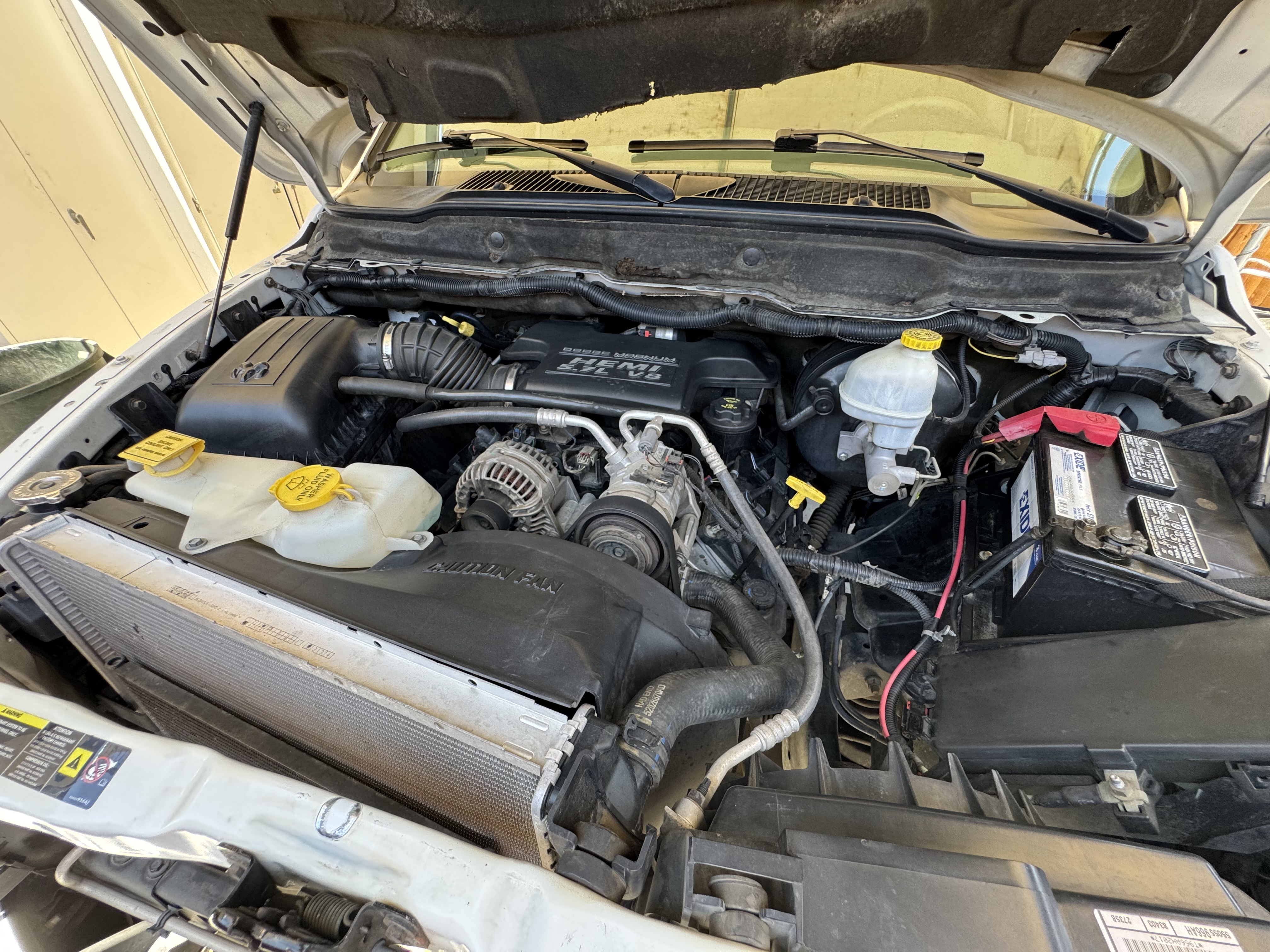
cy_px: 476
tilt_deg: -39.9
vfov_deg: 85.7
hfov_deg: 102.1
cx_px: 635
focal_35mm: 14
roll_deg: +2.2
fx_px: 514
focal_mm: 2.22
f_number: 2.2
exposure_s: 1/99
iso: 125
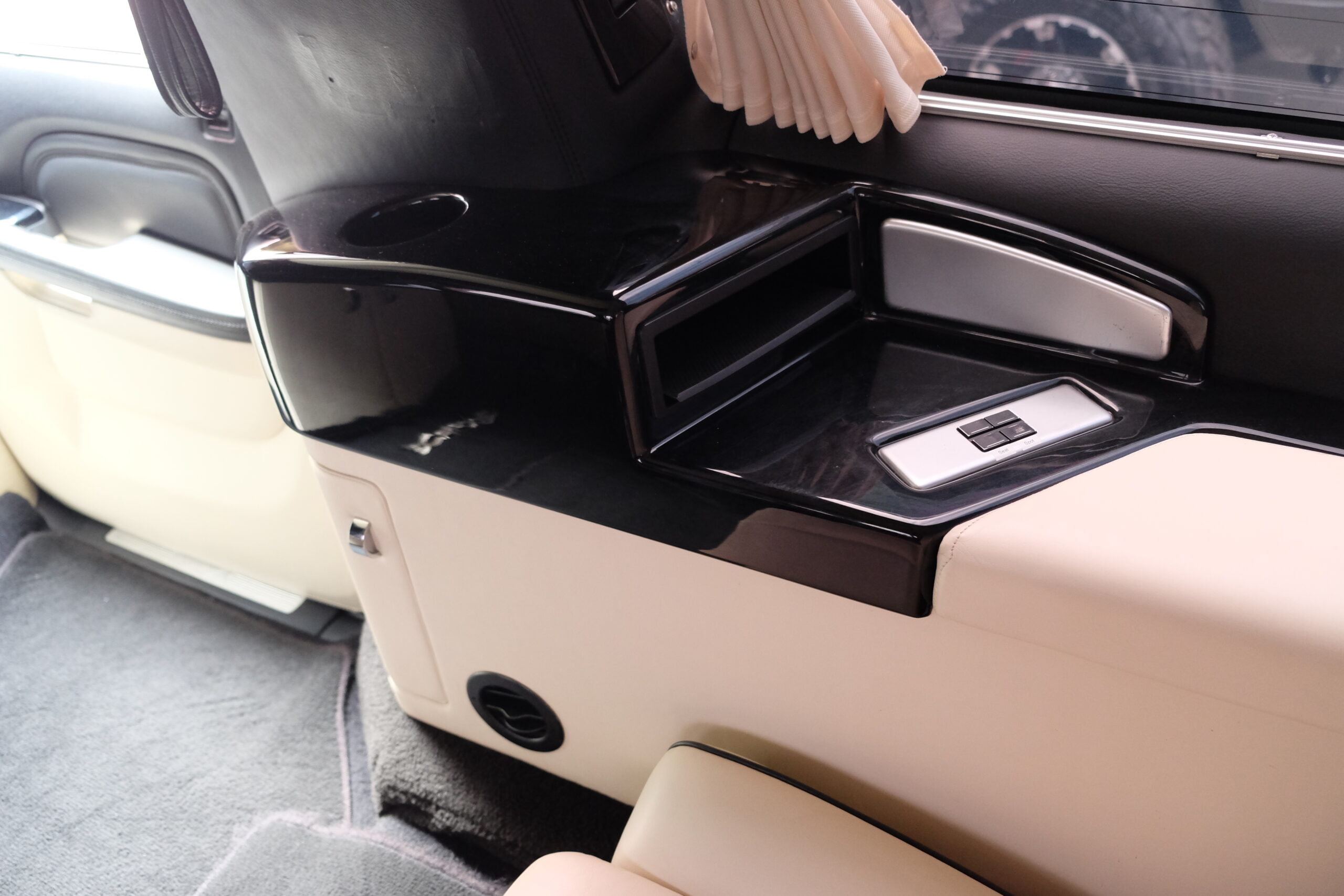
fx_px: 1008
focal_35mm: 27
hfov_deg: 67.4
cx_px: 672
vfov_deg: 47.9
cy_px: 448
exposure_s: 1/15
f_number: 2.8
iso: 2000
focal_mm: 18
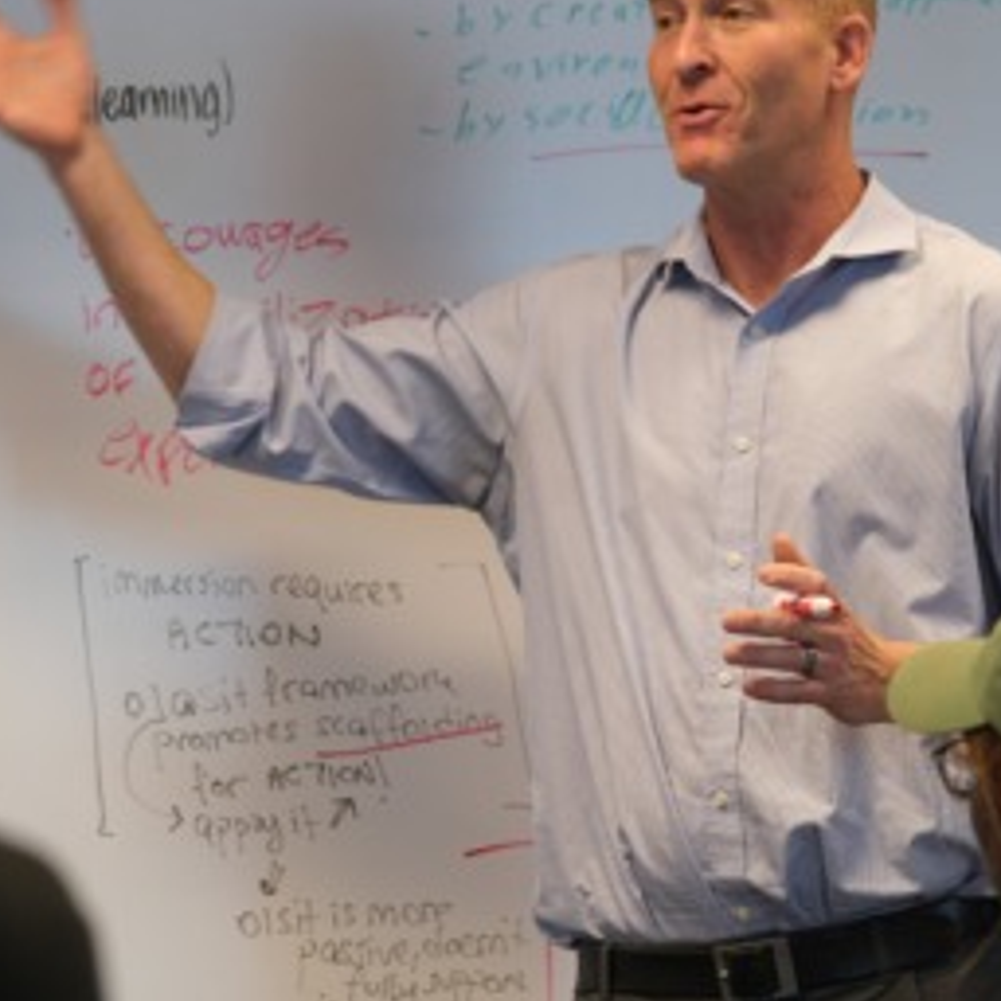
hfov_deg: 8.7
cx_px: 555
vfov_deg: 8.7
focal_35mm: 200
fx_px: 6543
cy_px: 522
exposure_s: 1/120
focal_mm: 77.3
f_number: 2.8
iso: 1000
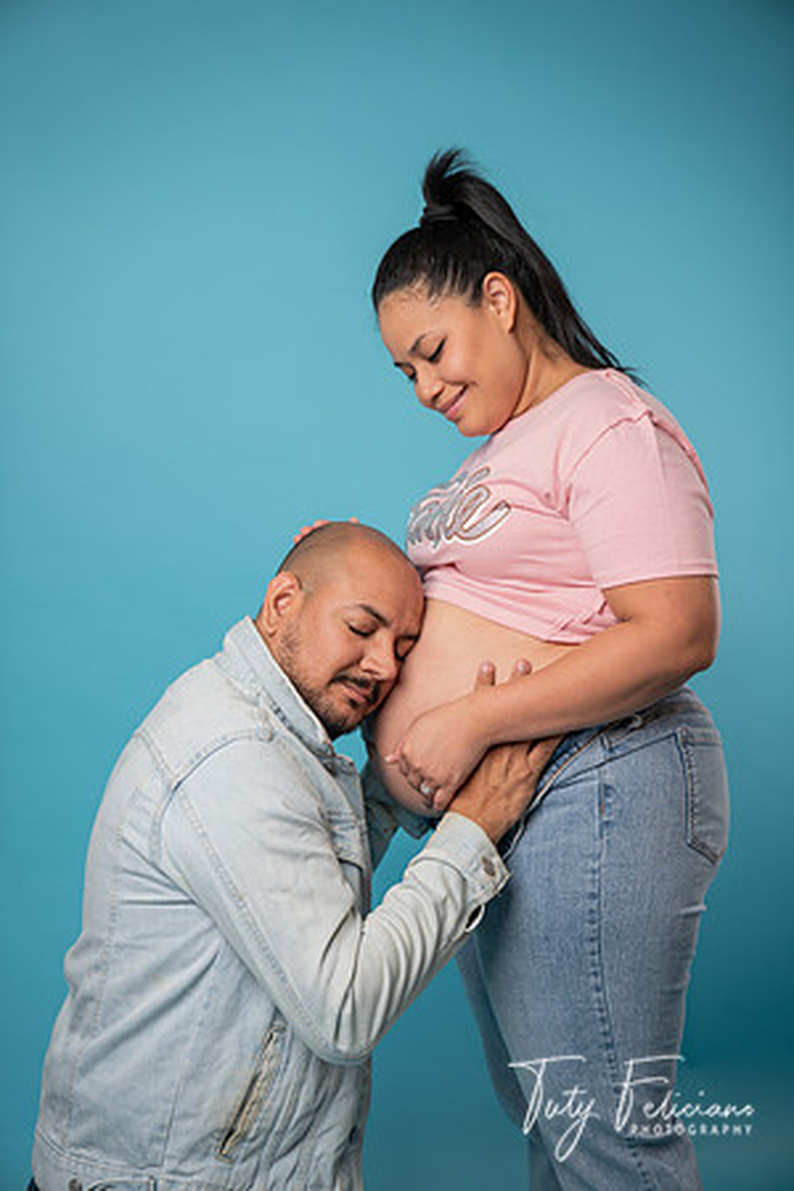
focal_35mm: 55
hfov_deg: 24.6
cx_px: 397
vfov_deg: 36.2
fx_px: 1819
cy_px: 596
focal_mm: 55
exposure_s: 1/50
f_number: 3.2
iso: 50
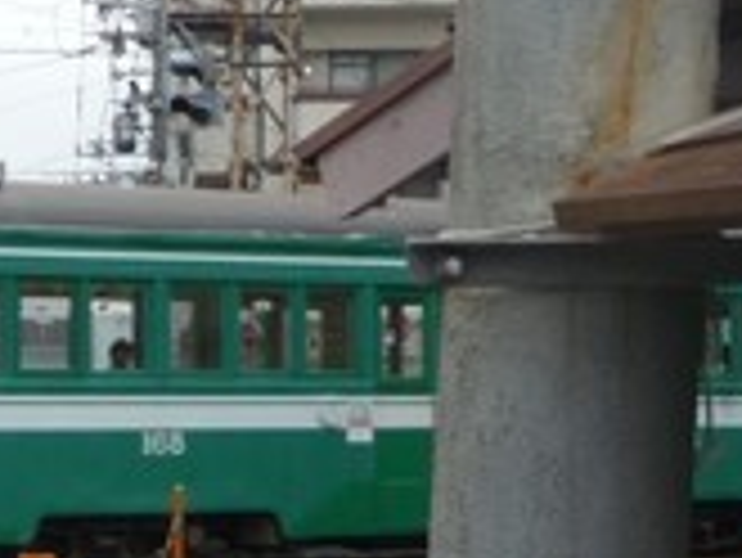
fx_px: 2810
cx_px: -121
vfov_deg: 11.3
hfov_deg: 14.6
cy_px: 446
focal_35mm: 131
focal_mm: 8
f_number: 4.2
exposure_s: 1/50
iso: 100
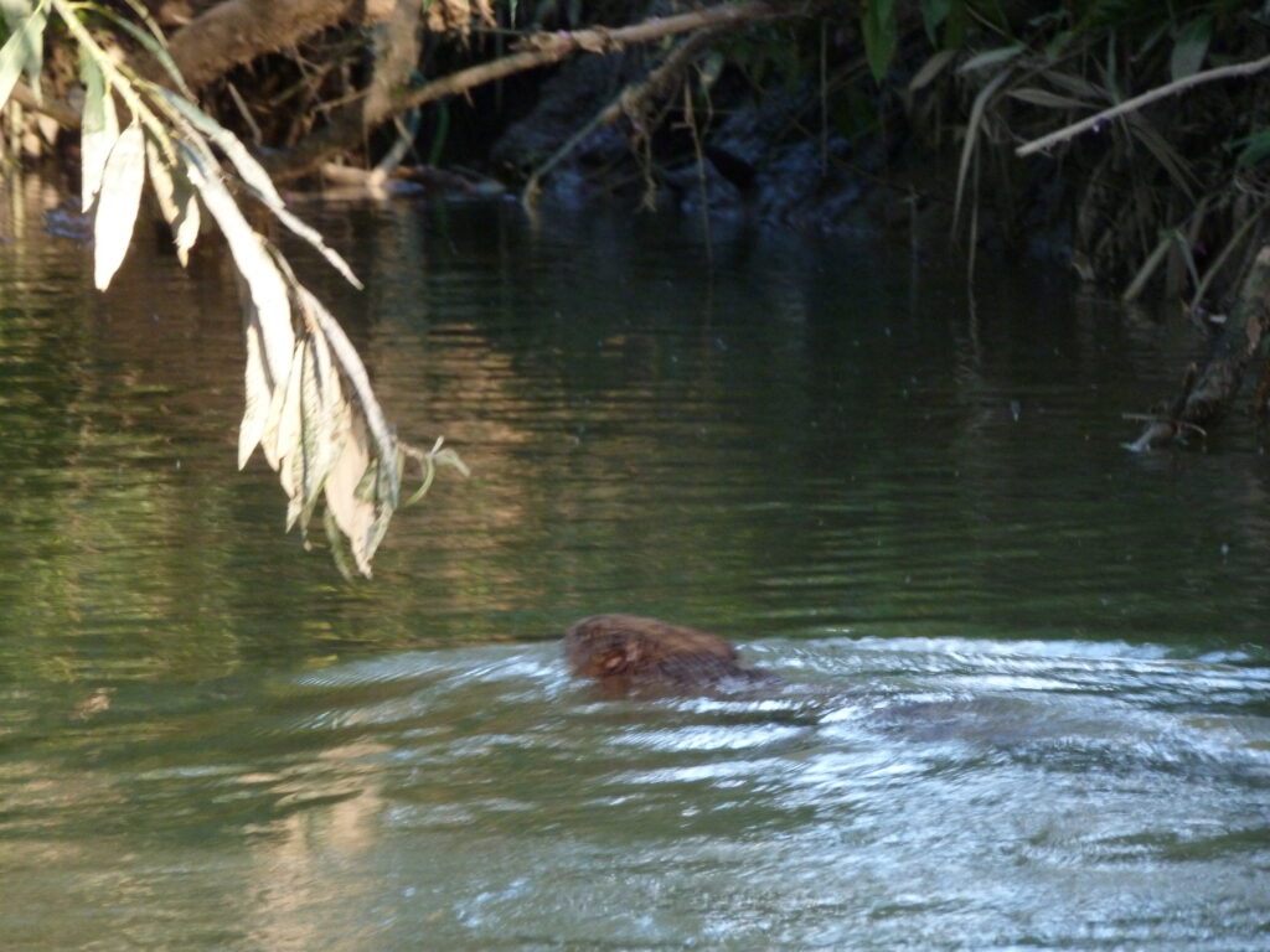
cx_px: 635
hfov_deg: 8.0
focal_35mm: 249
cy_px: 476
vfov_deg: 6.0
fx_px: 9135
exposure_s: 1/30
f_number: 5.6
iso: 400
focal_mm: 44.5
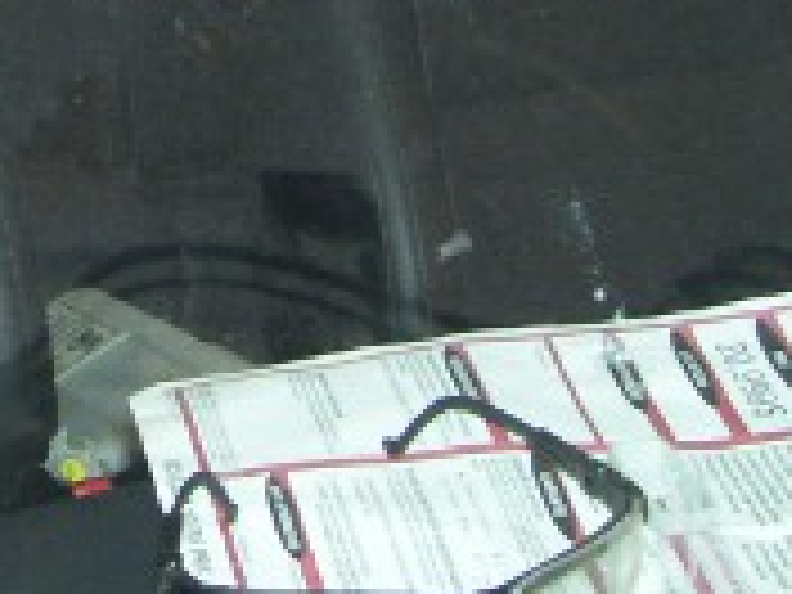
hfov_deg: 13.4
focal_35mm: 143
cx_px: -189
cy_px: -218
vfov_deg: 10.1
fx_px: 3272
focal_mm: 6
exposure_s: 1/60
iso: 125
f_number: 2.7
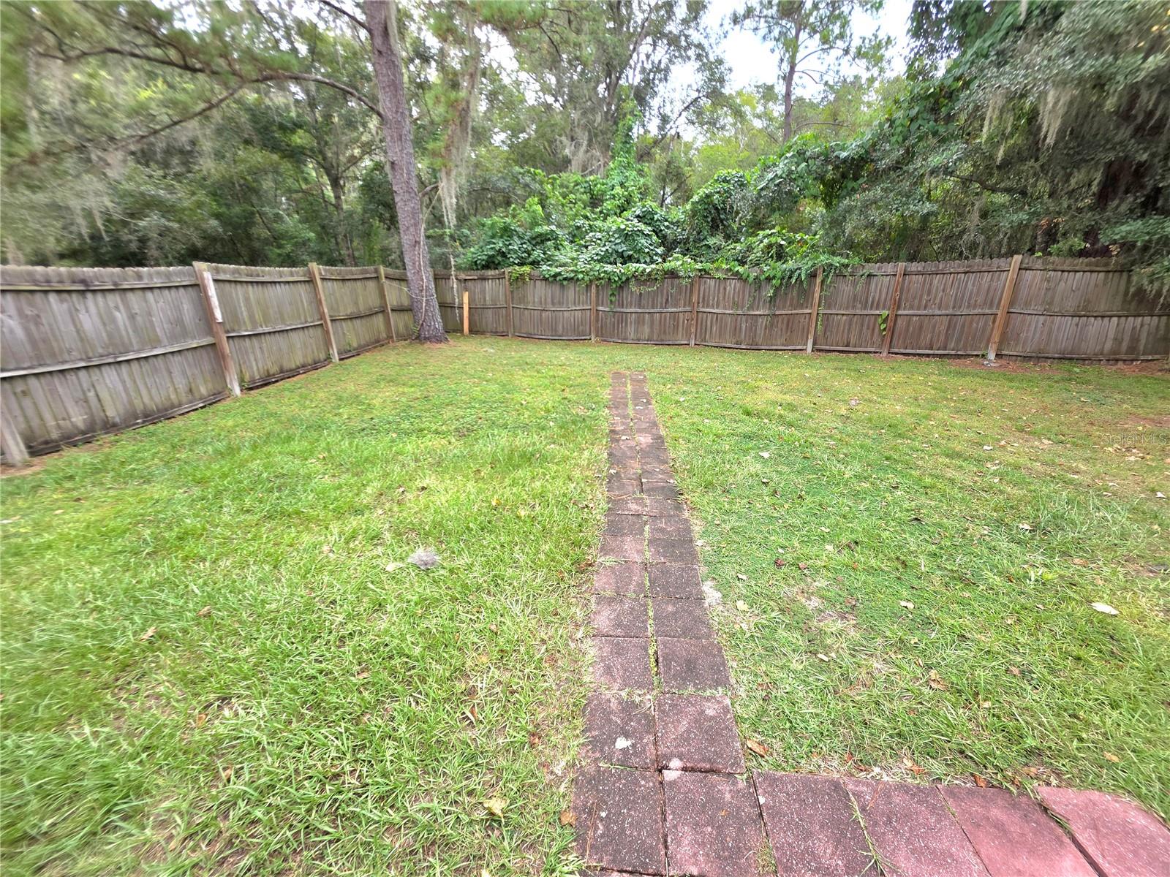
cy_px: 438
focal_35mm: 13
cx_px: 585
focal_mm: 2.2
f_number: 1.9
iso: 32
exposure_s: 1/120
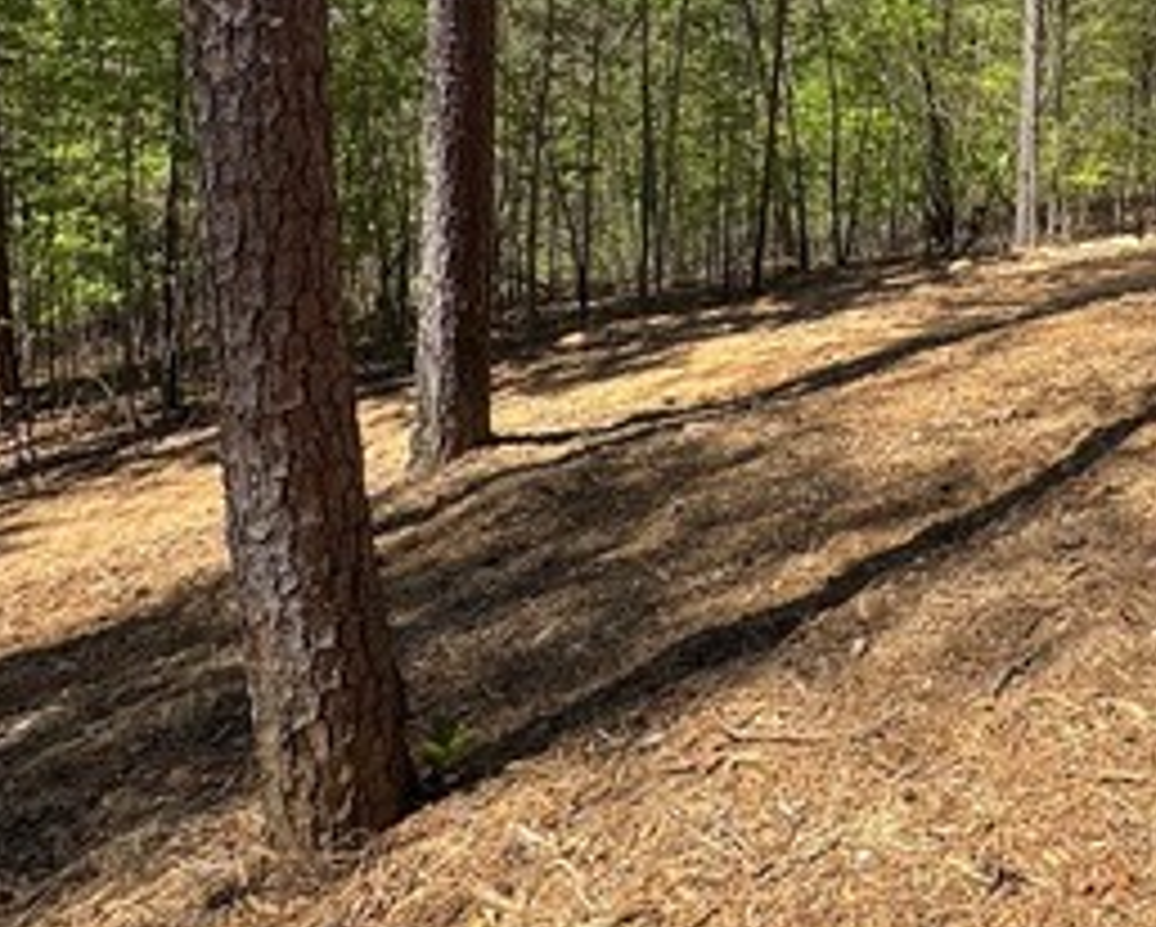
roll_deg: -0.2
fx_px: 1164
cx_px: 1044
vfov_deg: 40.8
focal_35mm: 34
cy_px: 130
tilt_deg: -4.9
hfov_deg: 47.4
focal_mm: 2.22
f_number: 2.2
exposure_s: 1/804
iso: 50
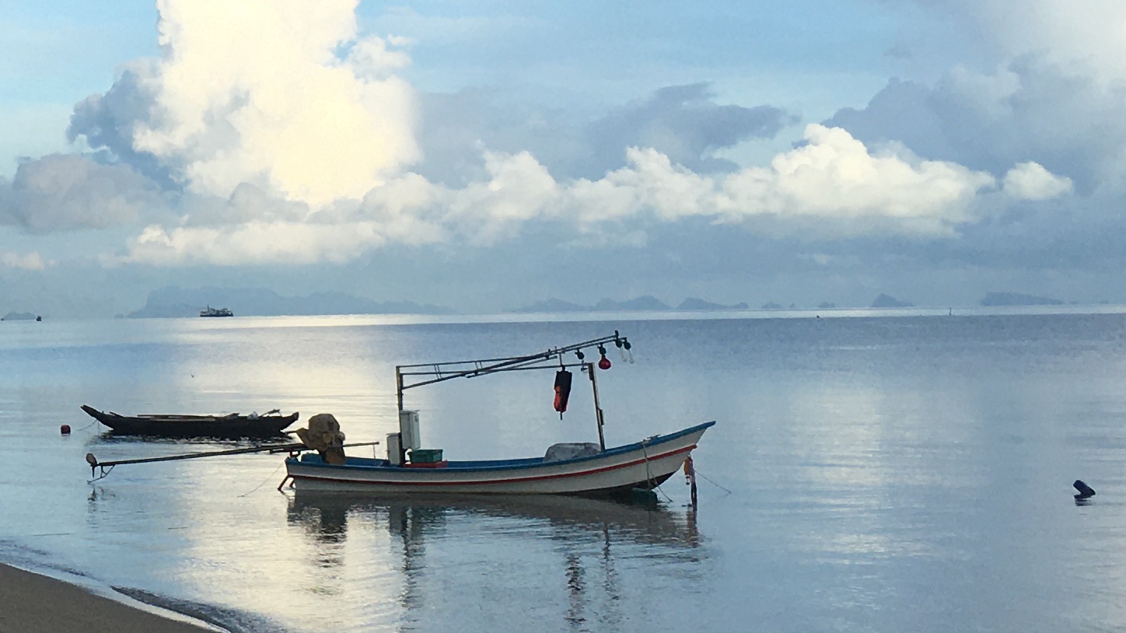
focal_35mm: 88
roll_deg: +0.7
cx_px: -246
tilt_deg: +4.1
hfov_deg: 22.2
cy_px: 96
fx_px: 2627
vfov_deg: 13.6
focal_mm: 4.15
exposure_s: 1/986
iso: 25
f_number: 2.2
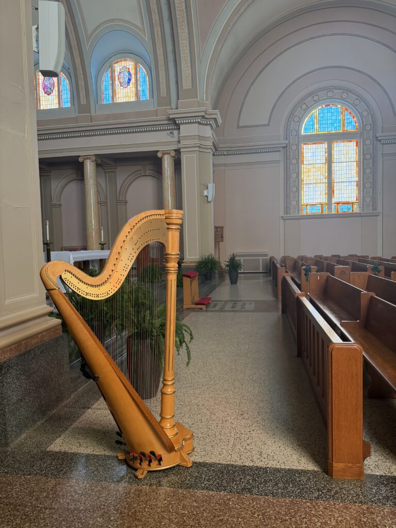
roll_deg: +1.6
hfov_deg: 56.8
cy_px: 264
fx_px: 366
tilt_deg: -3.8
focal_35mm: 24
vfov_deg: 71.6
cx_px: 198
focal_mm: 6.76
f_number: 1.78
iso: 200
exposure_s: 1/121
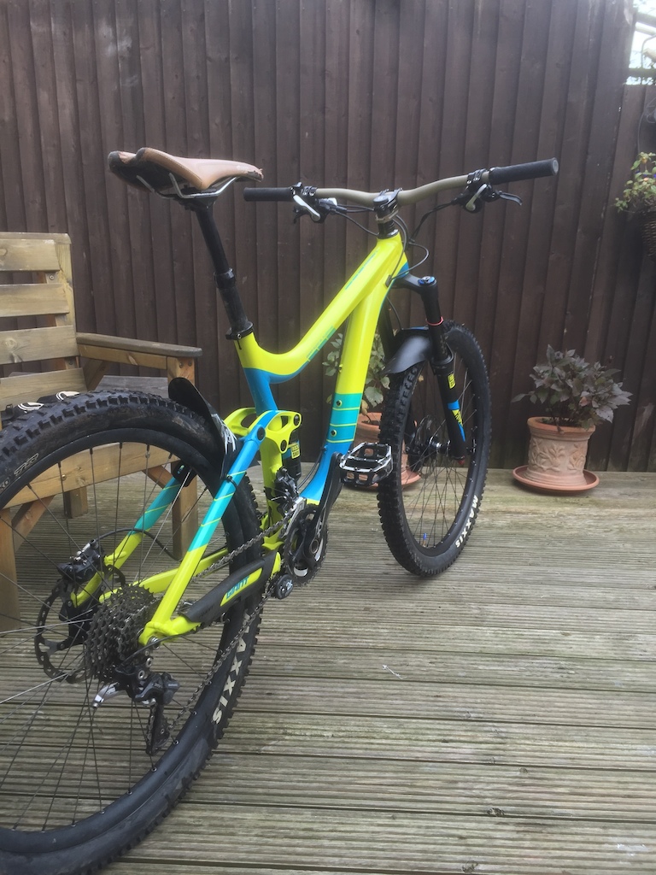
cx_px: 328
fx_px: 733
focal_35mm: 29
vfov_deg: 61.7
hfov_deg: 48.2
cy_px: 438
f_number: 2.2
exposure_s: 1/123
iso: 32
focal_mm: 4.15
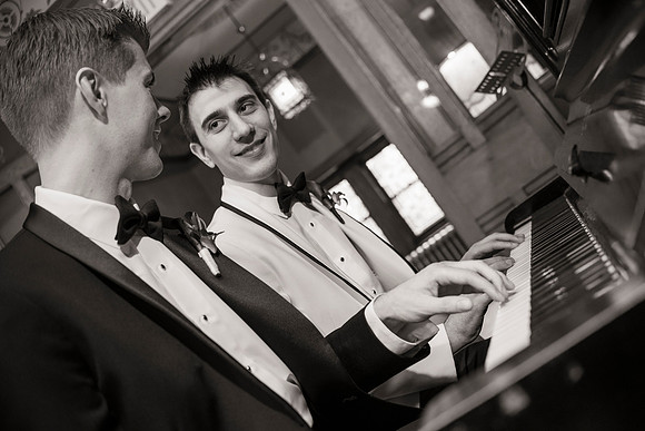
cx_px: 340
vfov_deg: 36.1
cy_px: 204
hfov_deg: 52.0
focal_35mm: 37
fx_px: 660
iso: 640
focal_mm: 35
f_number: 3.2
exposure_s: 1/100
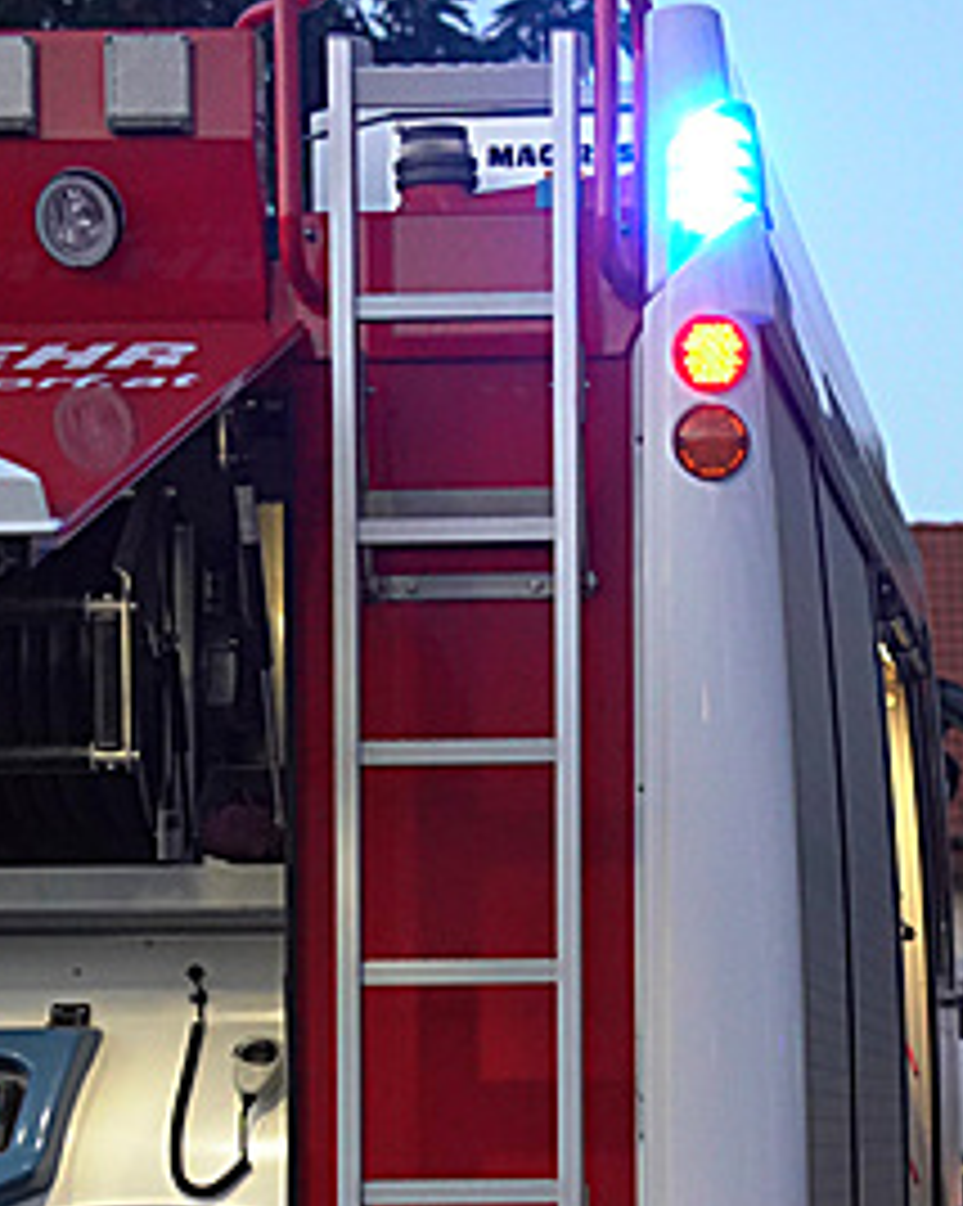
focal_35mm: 134
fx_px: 4779
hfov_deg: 11.5
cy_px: 1053
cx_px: 641
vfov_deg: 14.3
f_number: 4
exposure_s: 1/640
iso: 8000
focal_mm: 62
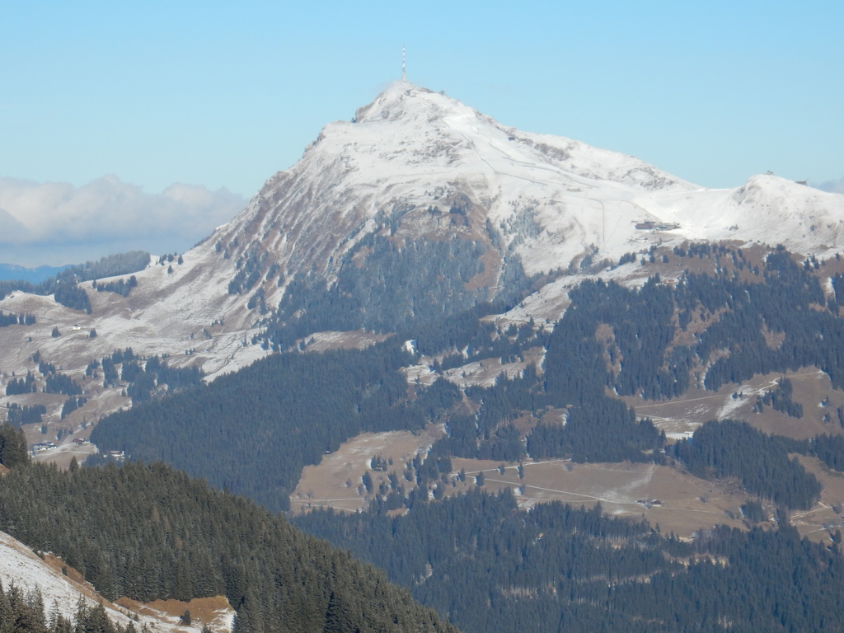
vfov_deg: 9.1
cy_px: 316
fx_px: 3999
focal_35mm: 164
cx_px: 422
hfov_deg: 12.0
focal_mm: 29.2
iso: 125
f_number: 6
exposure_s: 1/640
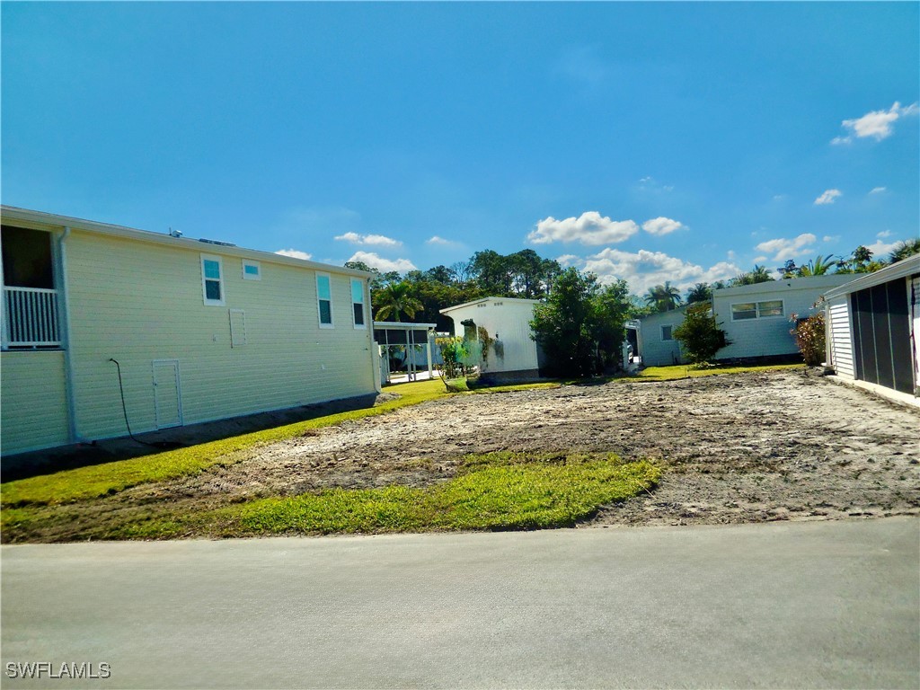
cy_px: 345
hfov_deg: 55.4
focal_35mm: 33
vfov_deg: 42.9
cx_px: 460
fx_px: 877
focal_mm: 5.9
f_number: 7.4
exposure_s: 1/1250
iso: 125
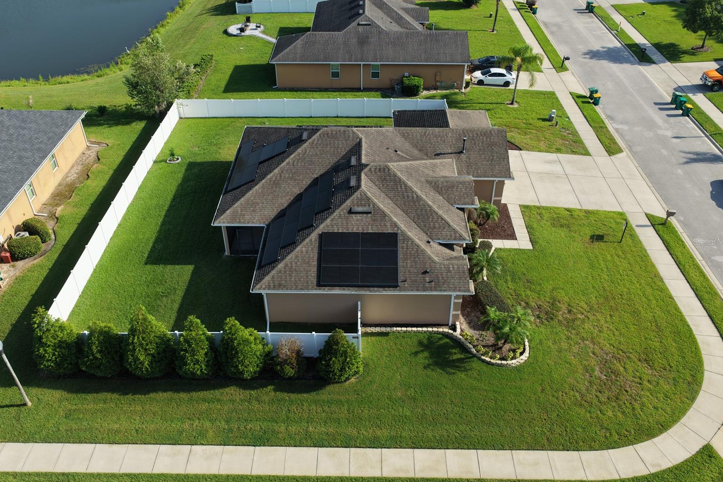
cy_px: 242
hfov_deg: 63.7
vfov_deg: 44.9
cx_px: 360
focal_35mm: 29
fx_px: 582
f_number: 2.8
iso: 100
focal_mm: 14.45
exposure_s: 1/640
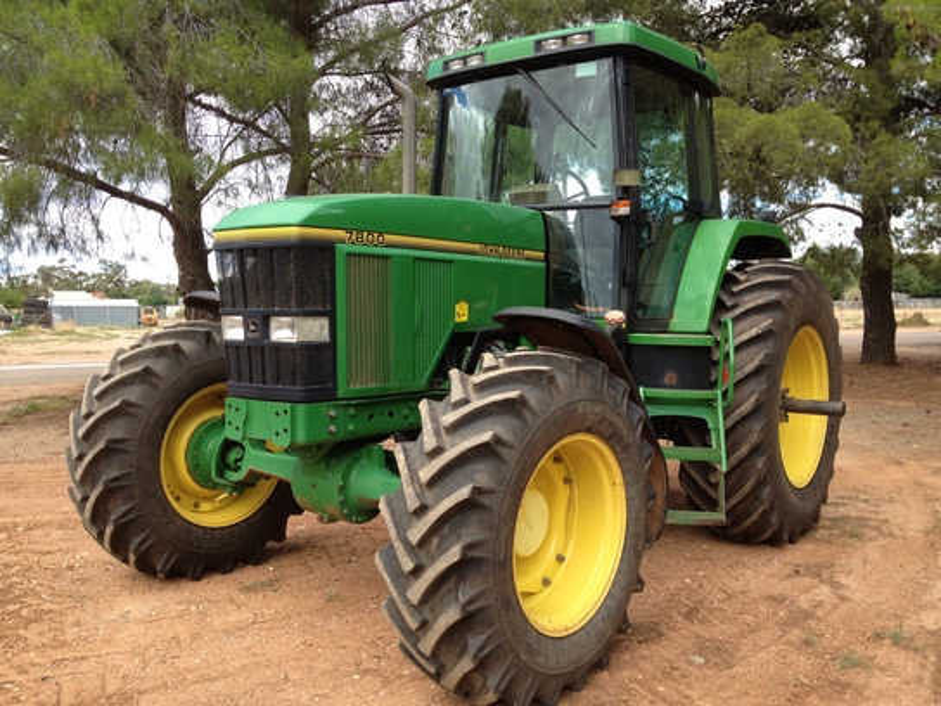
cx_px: 470
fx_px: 951
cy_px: 353
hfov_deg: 52.6
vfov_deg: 40.7
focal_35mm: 35
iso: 50
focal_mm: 4.28
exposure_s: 1/267
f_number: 2.4
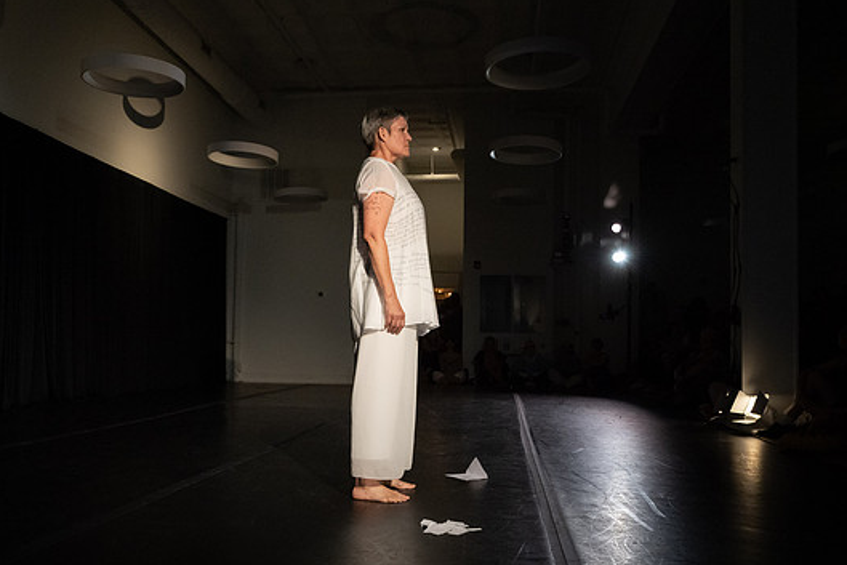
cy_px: 315
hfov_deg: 58.7
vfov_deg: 41.1
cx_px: 421
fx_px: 753
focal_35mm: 32
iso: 6400
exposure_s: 1/500
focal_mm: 28
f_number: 5.6
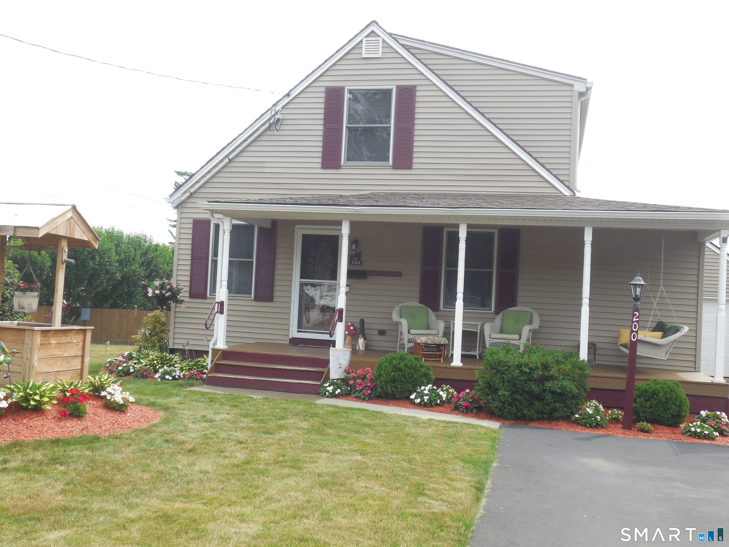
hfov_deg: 49.0
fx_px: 800
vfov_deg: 37.7
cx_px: 364
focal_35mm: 38
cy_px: 274
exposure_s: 1/320
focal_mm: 6.8
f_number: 4.2
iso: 125
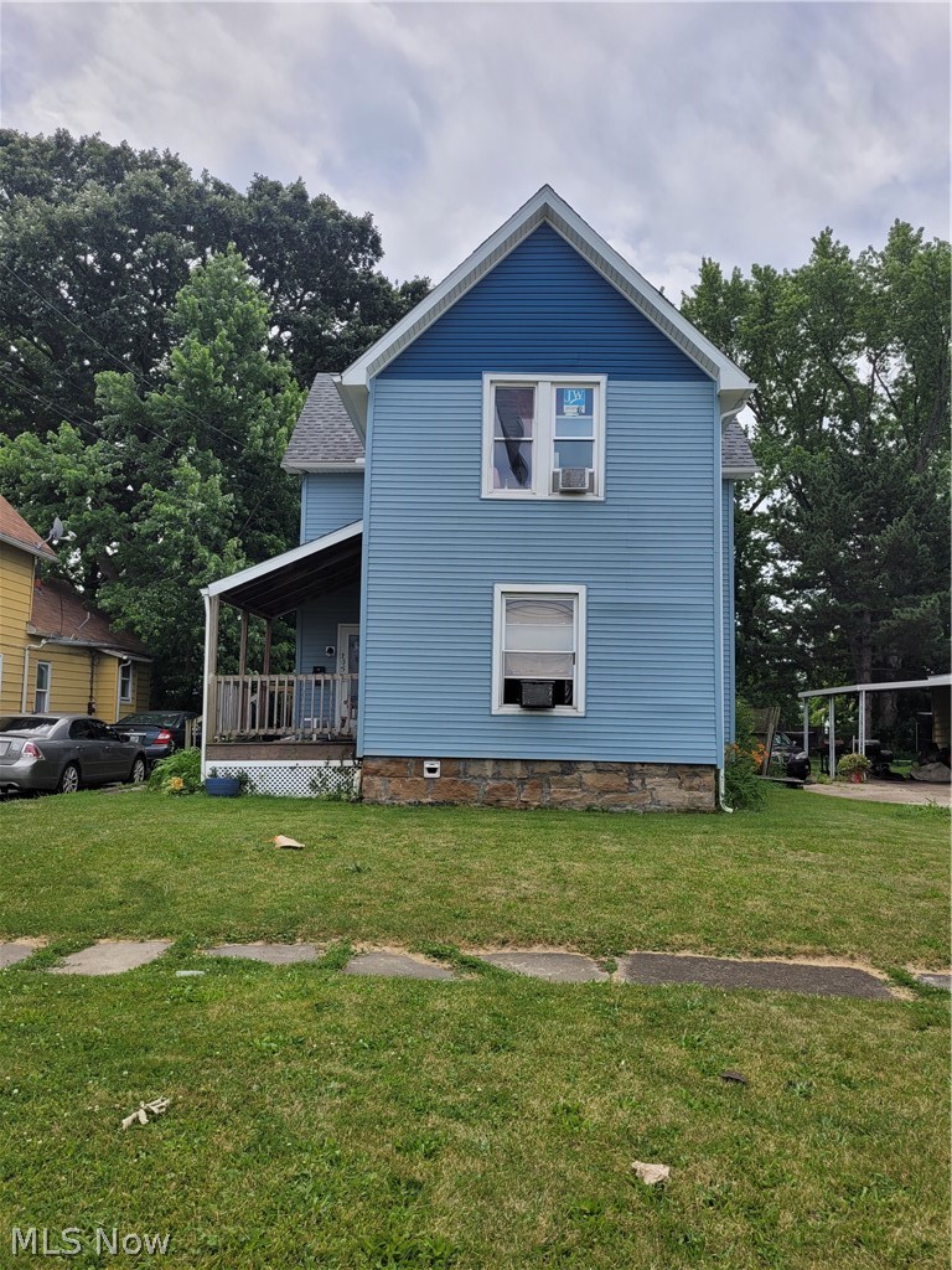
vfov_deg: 67.3
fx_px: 953
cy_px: 635
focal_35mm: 26
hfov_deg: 53.1
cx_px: 476
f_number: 1.8
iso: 40
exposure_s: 1/2737
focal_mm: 5.4
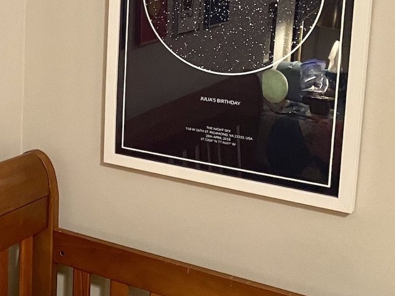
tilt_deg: -9.3
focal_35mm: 66
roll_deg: -0.3
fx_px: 753
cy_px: 70
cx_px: -93
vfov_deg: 22.0
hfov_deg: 25.9
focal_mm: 4.25
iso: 320
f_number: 1.8
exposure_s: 1/40
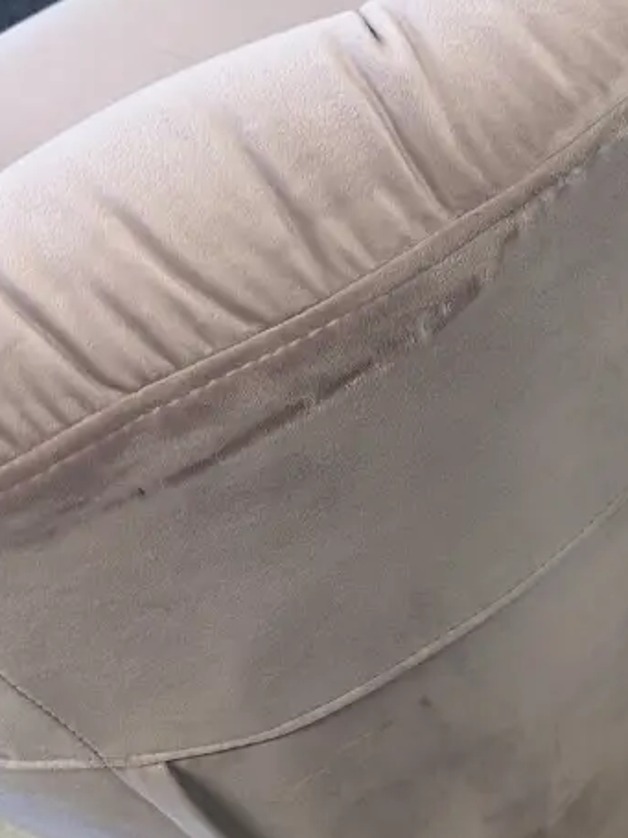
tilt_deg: -46.4
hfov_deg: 25.0
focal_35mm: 54
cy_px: 363
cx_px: 698
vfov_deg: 35.5
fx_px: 1307
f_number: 1.78
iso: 125
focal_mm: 6.86
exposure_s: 1/50
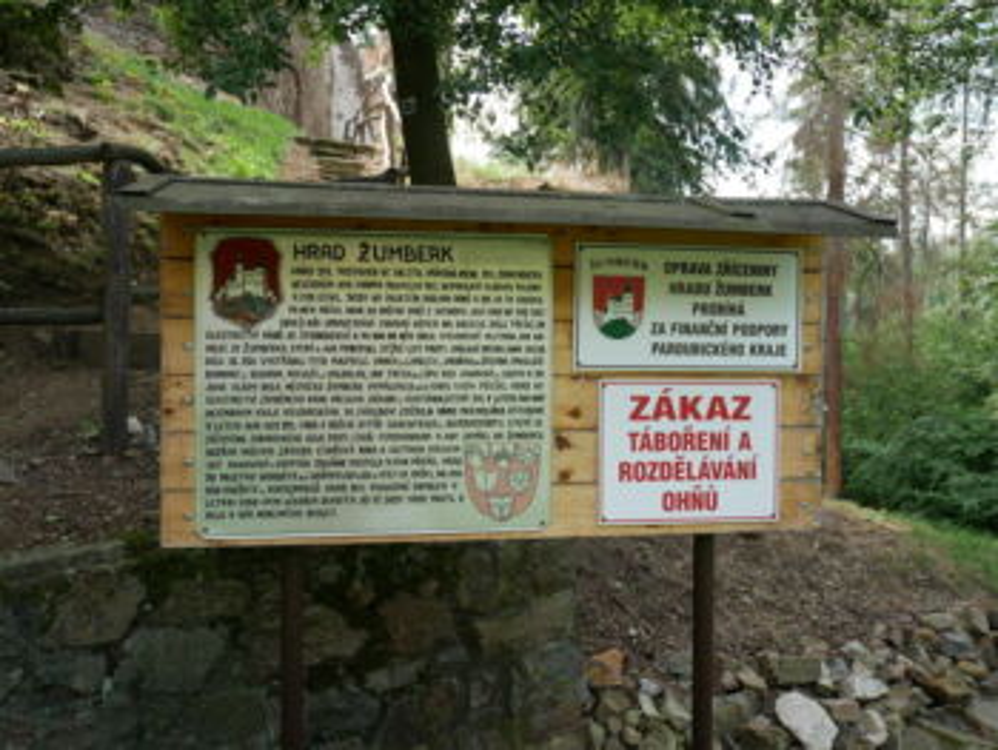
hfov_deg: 59.9
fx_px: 866
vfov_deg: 46.8
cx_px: 499
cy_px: 375
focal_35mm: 30
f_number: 3.8
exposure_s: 1/250
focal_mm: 15
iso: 200
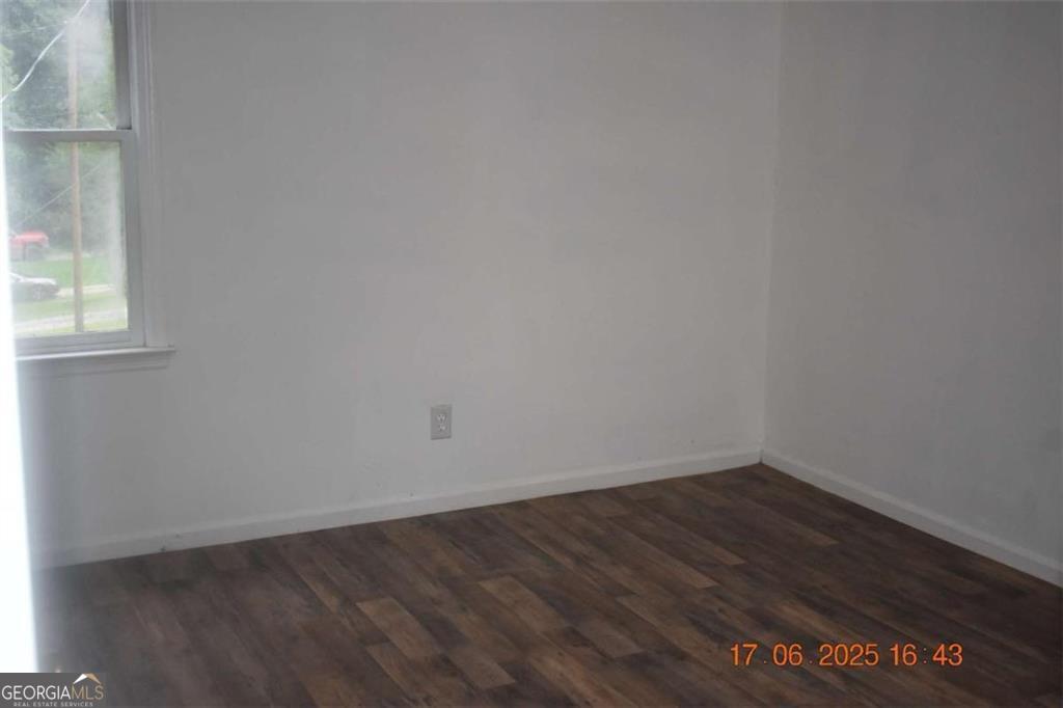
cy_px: 354
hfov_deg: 46.4
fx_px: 1240
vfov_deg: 31.9
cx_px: 532
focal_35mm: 42
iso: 800
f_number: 4.2
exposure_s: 1/160
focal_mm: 28
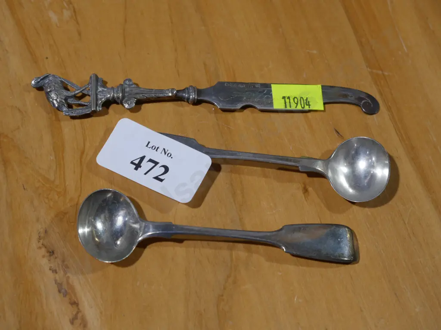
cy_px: 165
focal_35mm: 64
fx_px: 815
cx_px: 220
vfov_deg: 22.9
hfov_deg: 30.3
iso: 500
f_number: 6.3
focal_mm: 32
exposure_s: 1/80
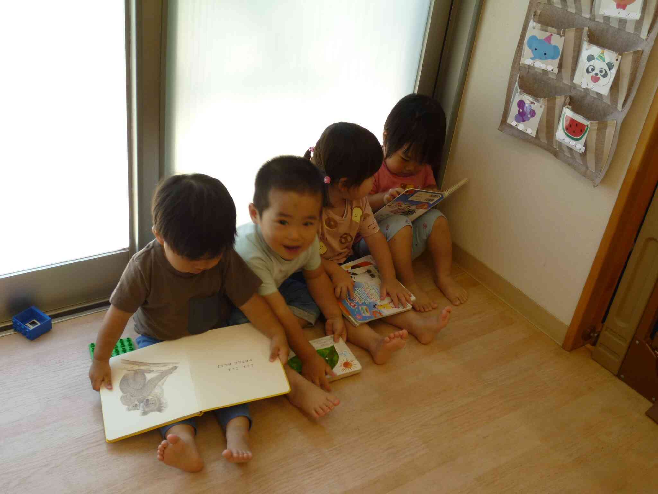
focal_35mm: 37
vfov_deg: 38.7
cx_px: 329
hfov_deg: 50.1
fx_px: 703
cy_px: 247
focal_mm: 6.5
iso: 100
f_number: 3.1
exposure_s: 1/100
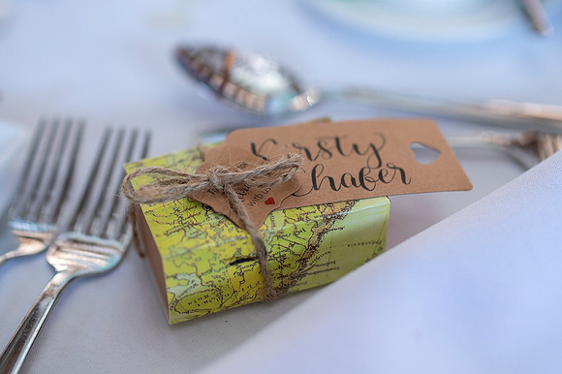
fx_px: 871
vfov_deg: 24.2
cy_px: 187
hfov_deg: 35.8
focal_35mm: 56
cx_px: 281
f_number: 1.8
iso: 200
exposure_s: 1/160
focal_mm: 35
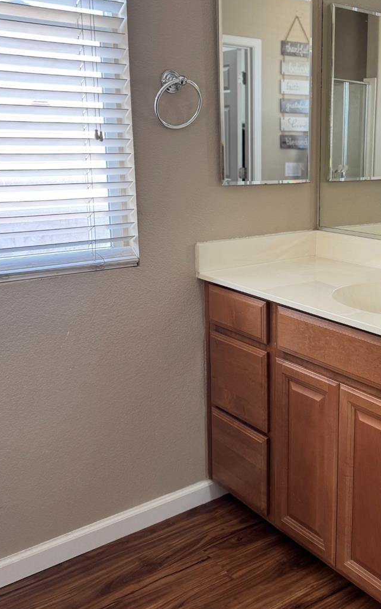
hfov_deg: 33.2
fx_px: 615
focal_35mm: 37
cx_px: 315
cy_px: 276
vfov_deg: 52.7
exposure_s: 1/60
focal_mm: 6.76
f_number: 1.78
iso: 125
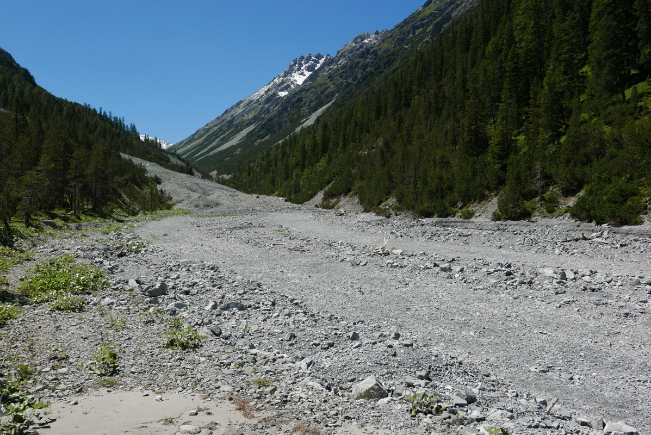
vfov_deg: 40.0
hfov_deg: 57.2
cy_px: 218
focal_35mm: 33
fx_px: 597
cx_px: 326
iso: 200
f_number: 5.6
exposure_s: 1/1000
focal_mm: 14.9
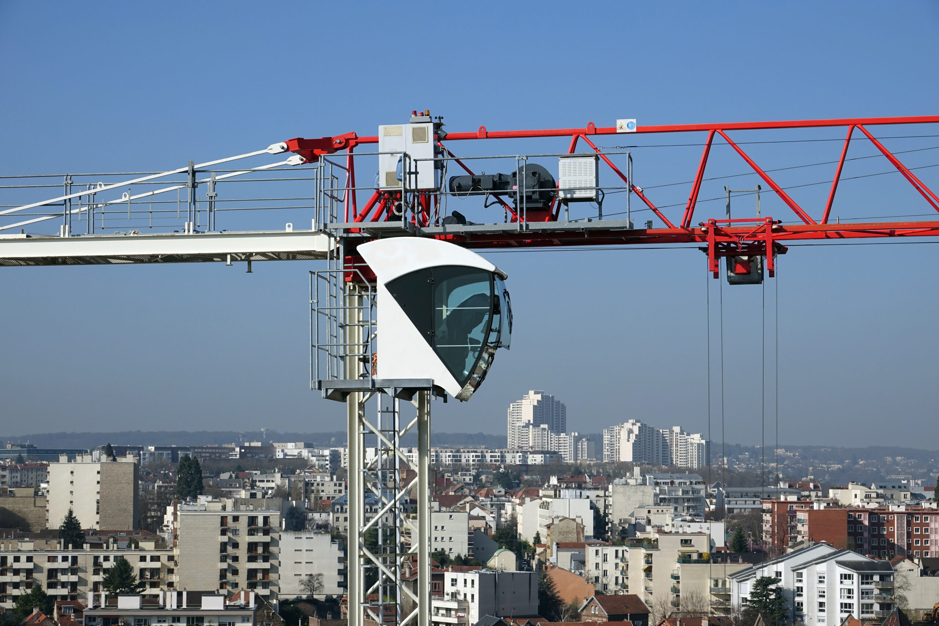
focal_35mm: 79
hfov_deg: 25.7
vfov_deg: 17.3
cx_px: 470
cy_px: 313
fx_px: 2061
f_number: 4.5
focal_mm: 28.9
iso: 100
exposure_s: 1/1000
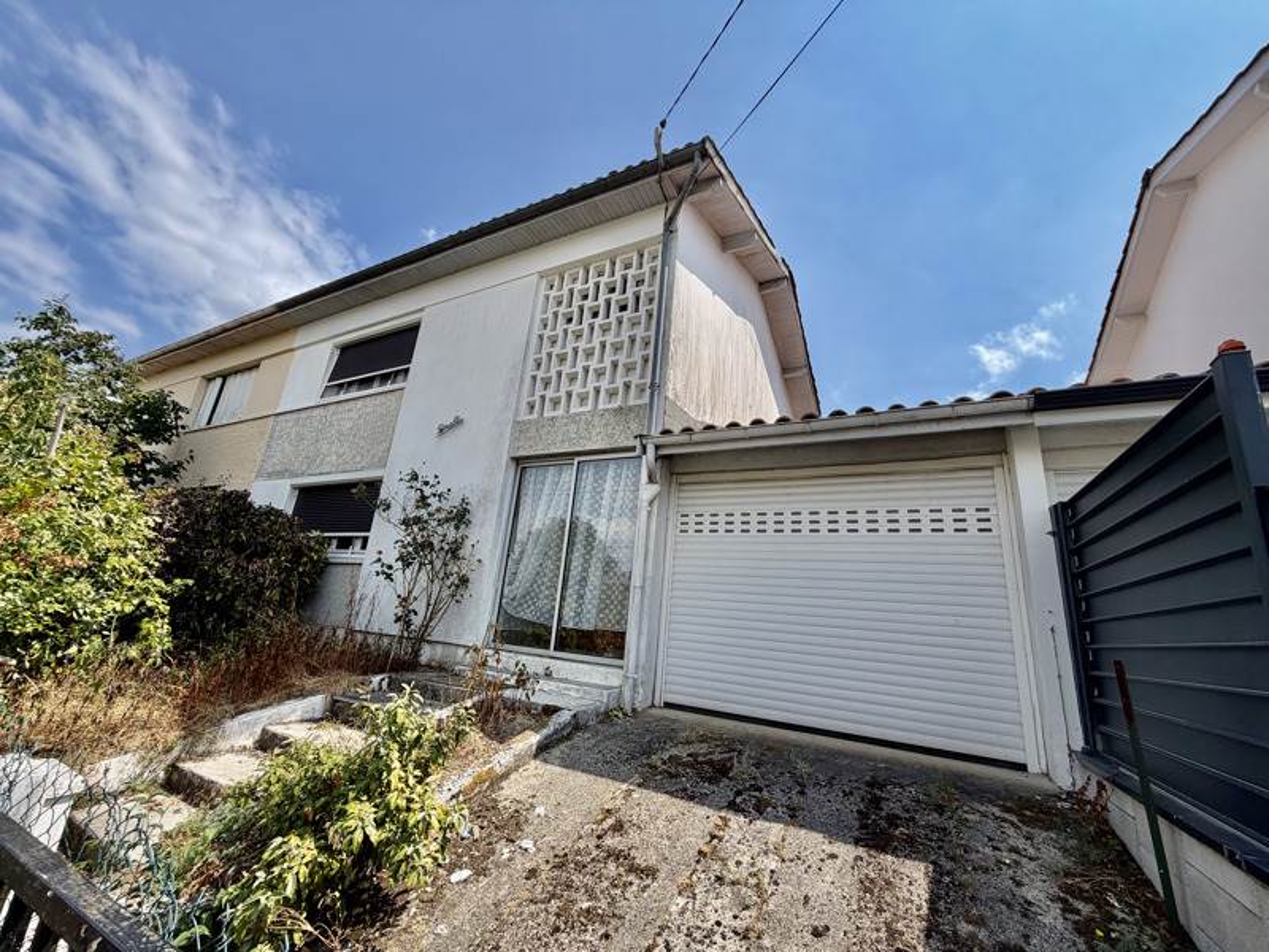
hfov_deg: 102.1
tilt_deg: +16.3
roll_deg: -5.6
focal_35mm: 14
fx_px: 513
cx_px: 634
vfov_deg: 85.7
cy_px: 476
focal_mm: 2.22
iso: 20
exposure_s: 1/985
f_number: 2.2
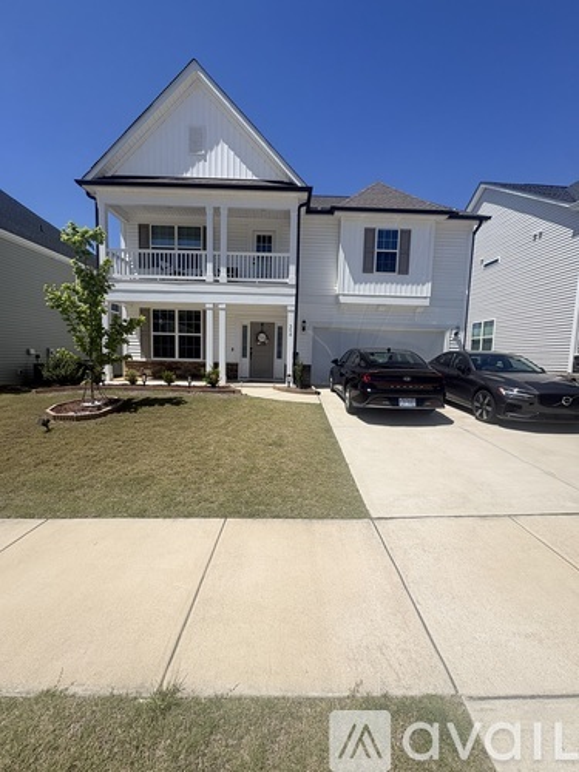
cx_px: 290
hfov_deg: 85.7
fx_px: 312
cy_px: 386
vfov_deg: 102.1
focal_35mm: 14
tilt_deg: -4.6
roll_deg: -1.8
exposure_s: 1/3106
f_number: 2.2
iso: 50
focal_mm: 2.22
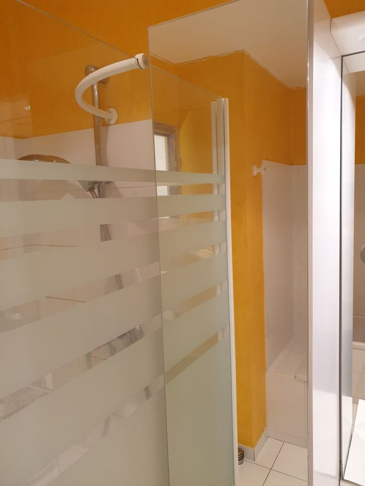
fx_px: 365
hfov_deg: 53.1
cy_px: 243
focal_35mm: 26
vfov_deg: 67.3
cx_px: 182
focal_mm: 4.3
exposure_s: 1/50
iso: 320
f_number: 2.4
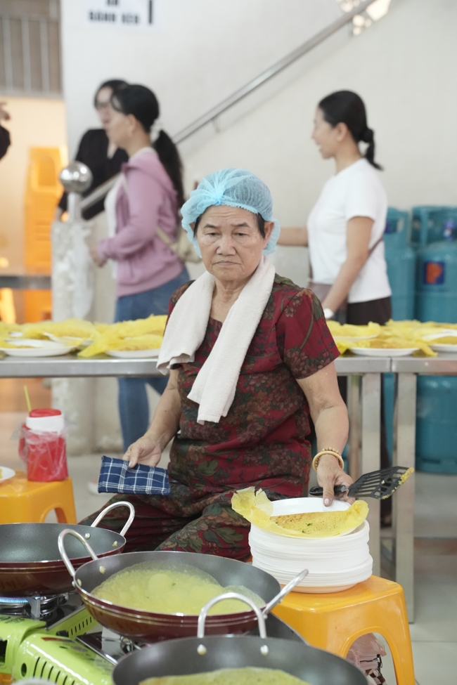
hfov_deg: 18.7
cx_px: 228
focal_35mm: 73
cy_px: 342
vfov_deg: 27.7
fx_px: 1390
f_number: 4
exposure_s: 1/100
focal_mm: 73
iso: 8000
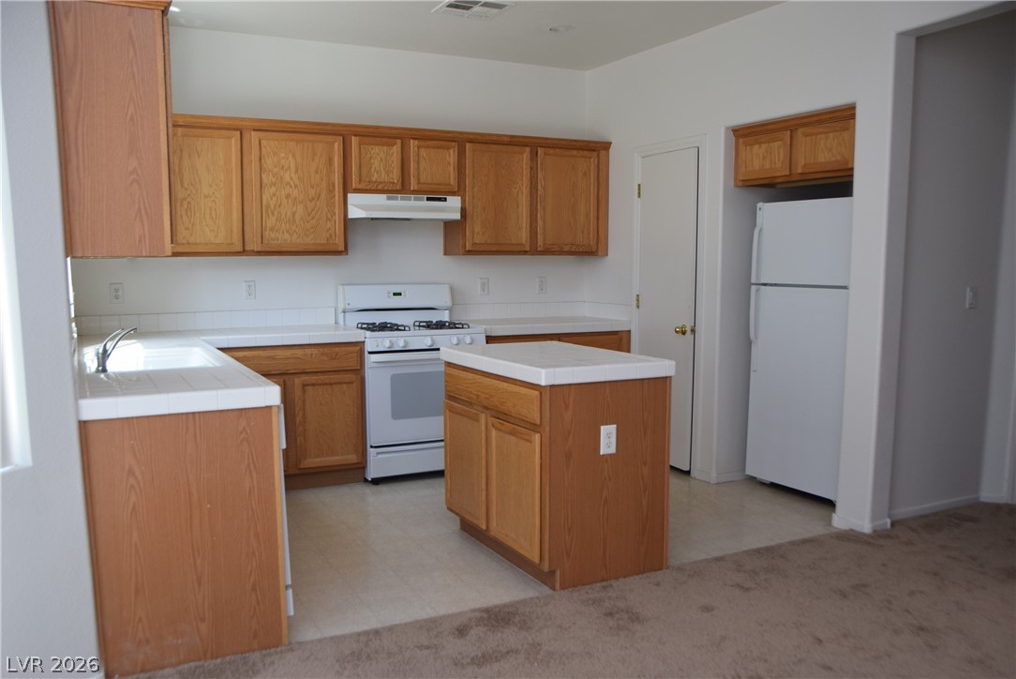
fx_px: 847
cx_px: 508
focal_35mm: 30
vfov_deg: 43.7
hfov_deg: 61.9
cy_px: 340
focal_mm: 20
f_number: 5.6
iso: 400
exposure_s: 1/125
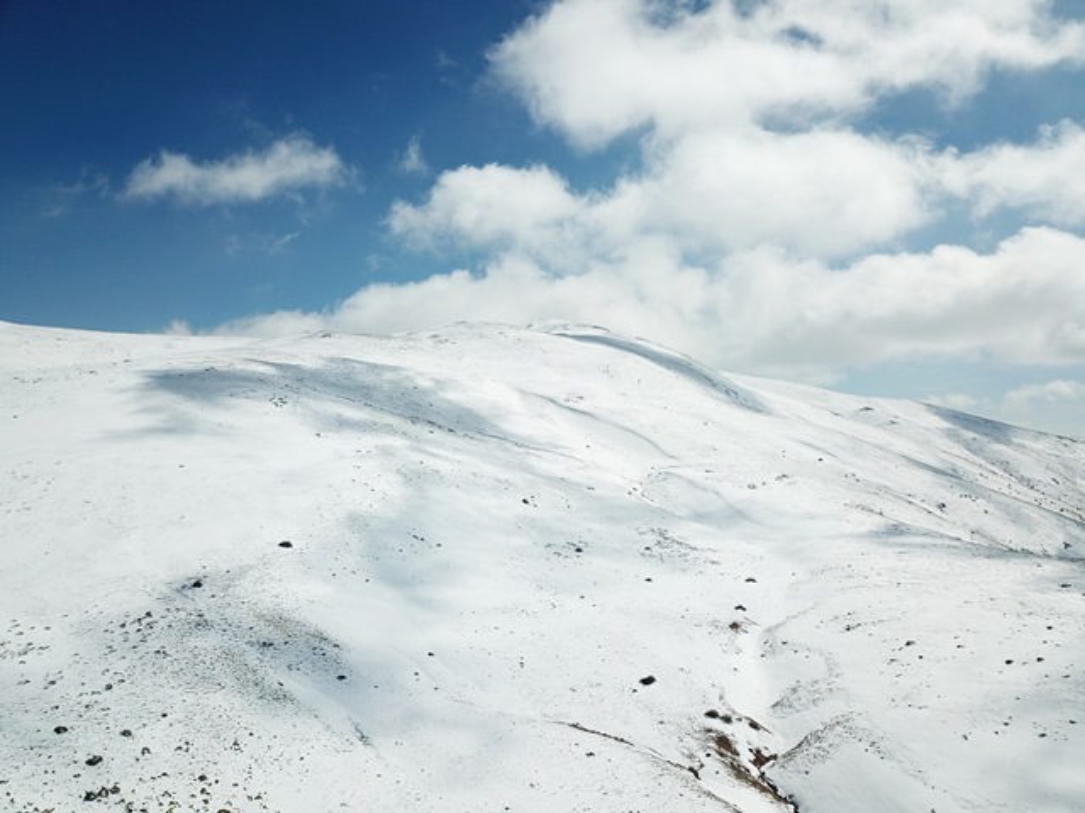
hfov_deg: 67.3
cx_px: 542
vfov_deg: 53.1
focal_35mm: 26
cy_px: 406
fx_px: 815
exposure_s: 1/4115
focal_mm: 4.73
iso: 100
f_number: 2.2
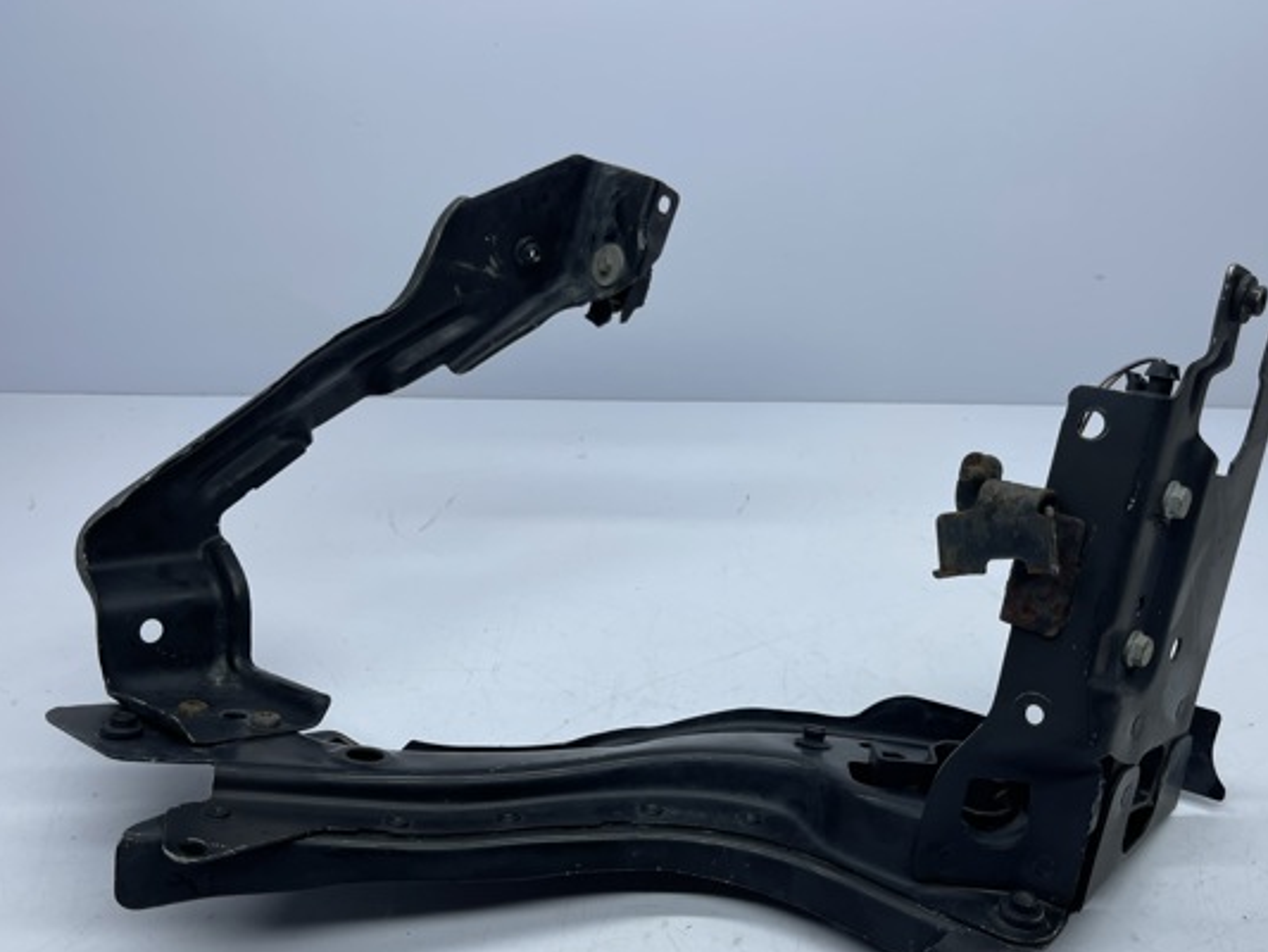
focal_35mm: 30
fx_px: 1099
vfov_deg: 46.6
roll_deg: +0.8
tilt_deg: -33.8
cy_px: 557
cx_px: 673
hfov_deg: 59.9
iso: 32
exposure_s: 1/590
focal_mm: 5.1
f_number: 1.6
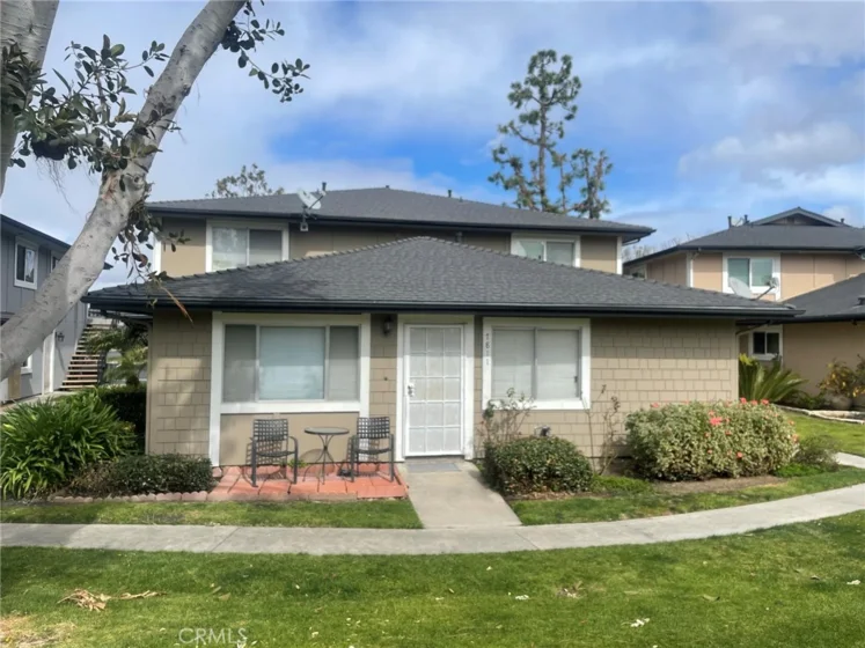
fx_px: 650
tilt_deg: +1.2
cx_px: 432
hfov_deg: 67.3
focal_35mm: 26
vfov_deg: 53.1
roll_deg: -1.3
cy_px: 324
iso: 32
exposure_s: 1/2506
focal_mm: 4.2
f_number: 1.6
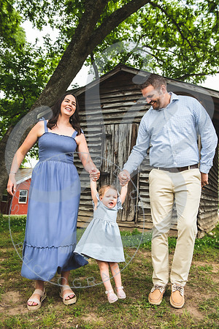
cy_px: 164
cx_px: 110
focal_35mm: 32
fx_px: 292
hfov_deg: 41.1
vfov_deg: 58.7
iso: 200
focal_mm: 32
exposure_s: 1/200
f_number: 5.6
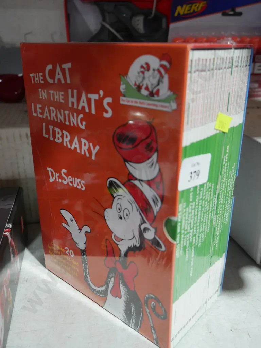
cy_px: 174
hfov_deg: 44.2
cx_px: 130
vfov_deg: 56.8
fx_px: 322
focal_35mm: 32
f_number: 4
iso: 500
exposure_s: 1/60
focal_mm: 16
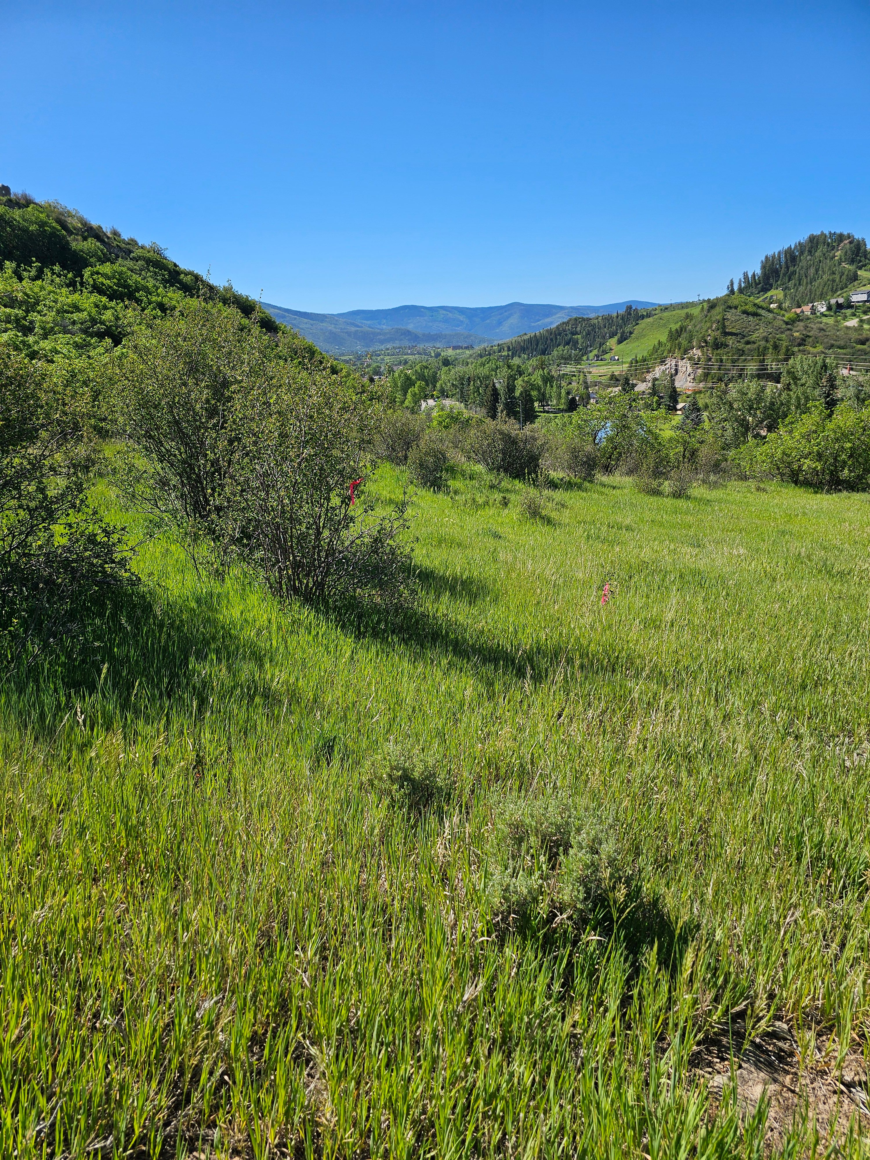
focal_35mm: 23
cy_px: 580
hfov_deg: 58.9
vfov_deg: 73.9
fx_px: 771
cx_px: 435
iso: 10
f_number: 1.7
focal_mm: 6.3
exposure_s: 1/937
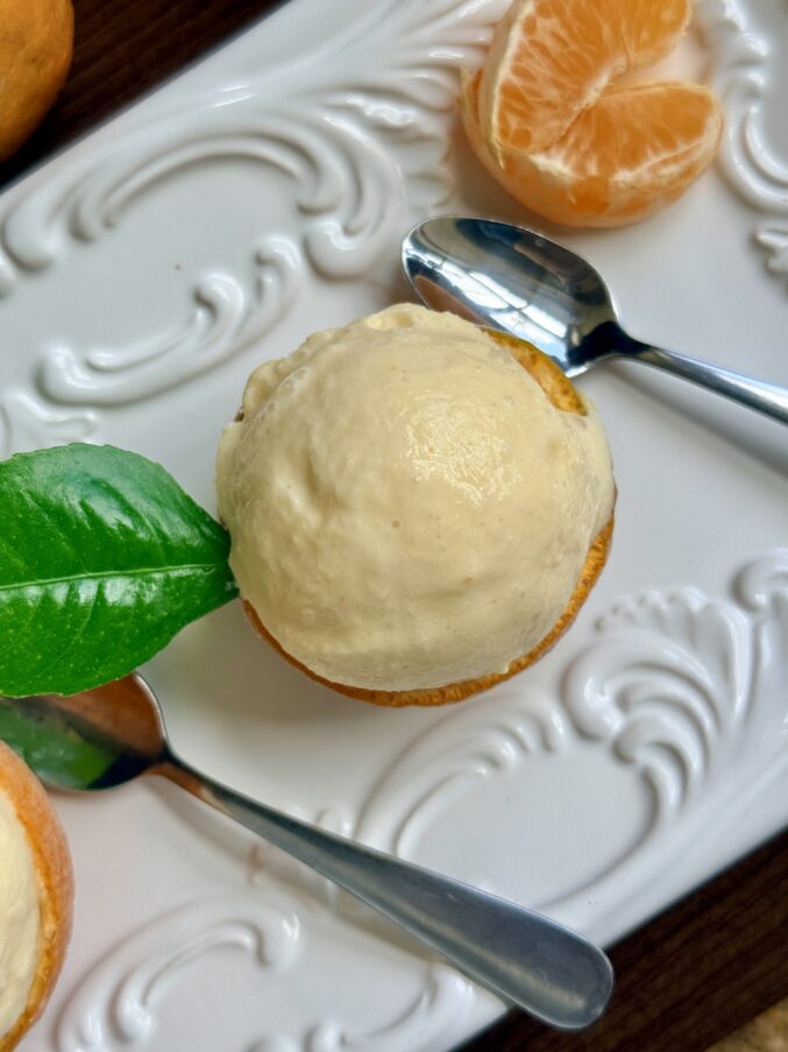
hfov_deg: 30.3
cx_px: 394
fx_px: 1457
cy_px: 526
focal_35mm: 48
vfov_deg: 39.7
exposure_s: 1/484
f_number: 1.78
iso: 64
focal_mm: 6.76
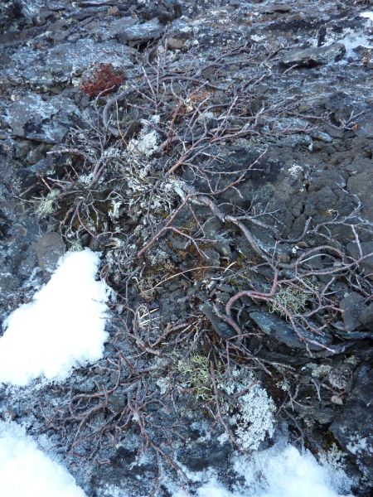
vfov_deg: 69.4
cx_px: 186
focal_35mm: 25
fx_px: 359
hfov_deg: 54.9
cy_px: 248
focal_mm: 4.1
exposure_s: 1/160
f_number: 3.3
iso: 160
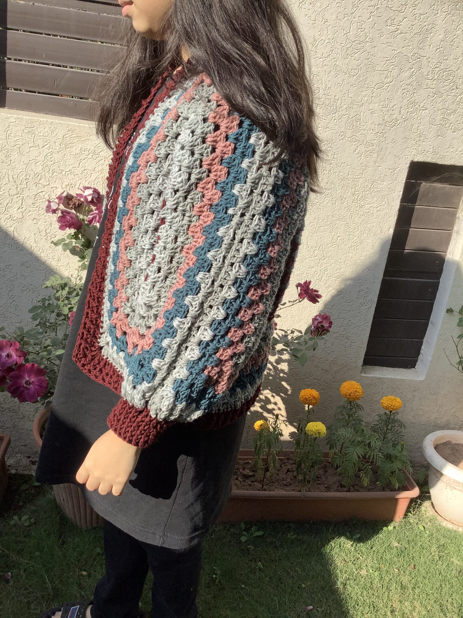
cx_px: 232
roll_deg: -6.2
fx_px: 553
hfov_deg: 45.4
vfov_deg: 58.4
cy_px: 309
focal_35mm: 31
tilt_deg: -21.8
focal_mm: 3.3
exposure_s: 1/806
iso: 25
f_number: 2.4
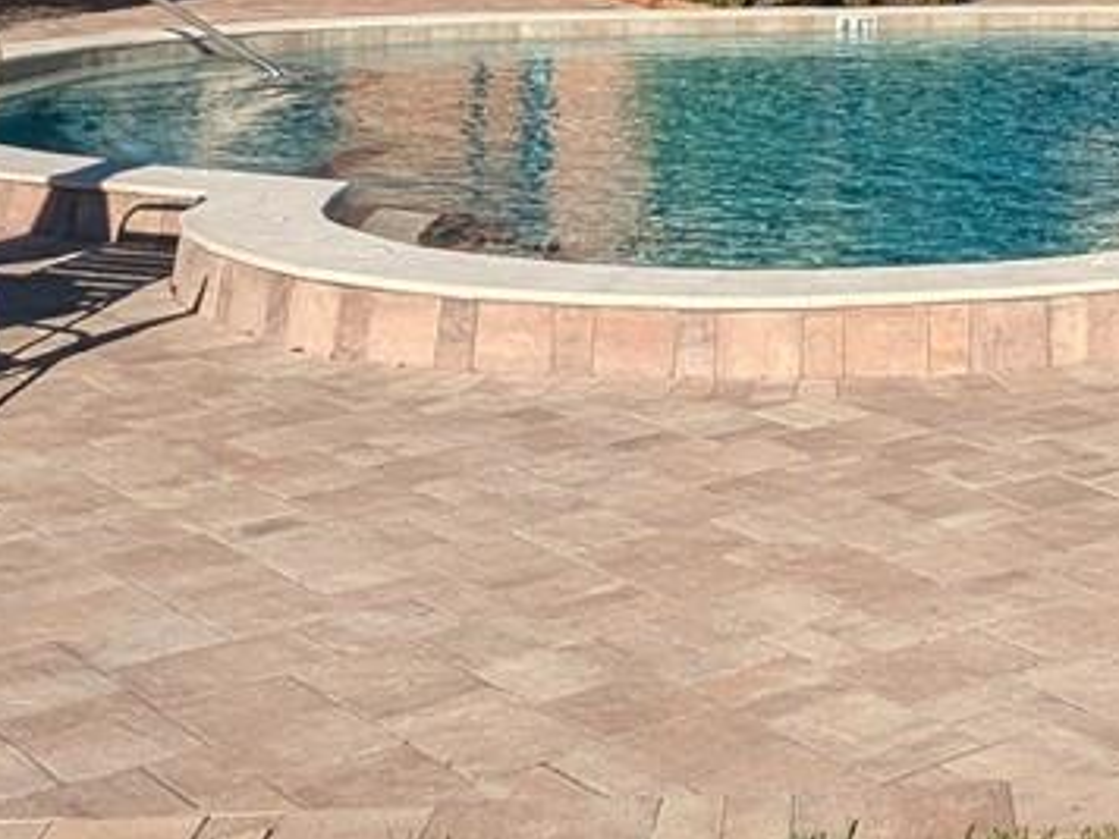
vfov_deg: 19.2
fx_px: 2327
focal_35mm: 72
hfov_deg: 24.2
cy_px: -185
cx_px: 1389
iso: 48
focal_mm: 2.35
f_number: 2.2
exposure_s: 1/3571
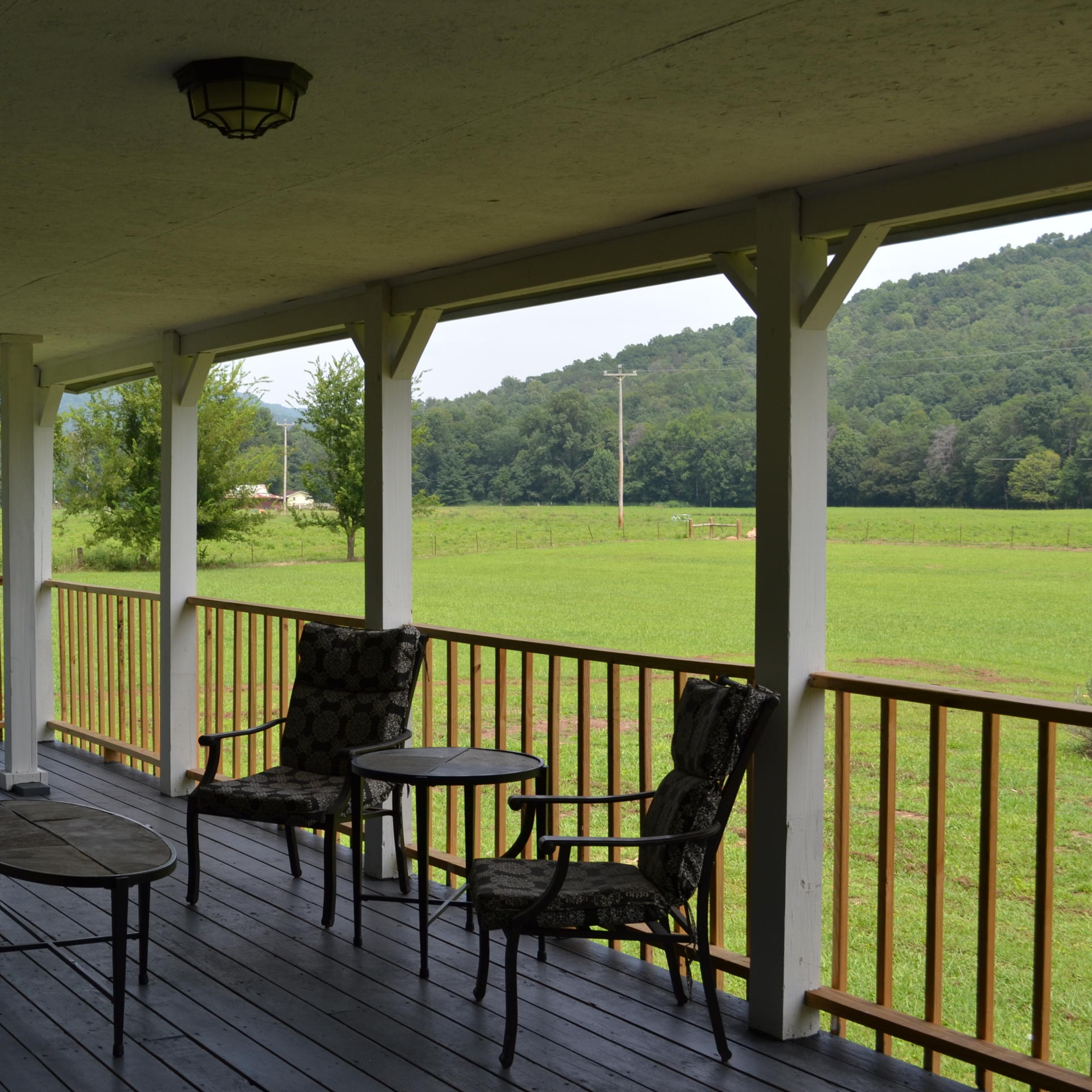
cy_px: 553
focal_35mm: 48
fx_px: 1713
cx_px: 293
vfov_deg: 35.4
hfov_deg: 34.7
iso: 100
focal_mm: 24
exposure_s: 1/200
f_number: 7.1
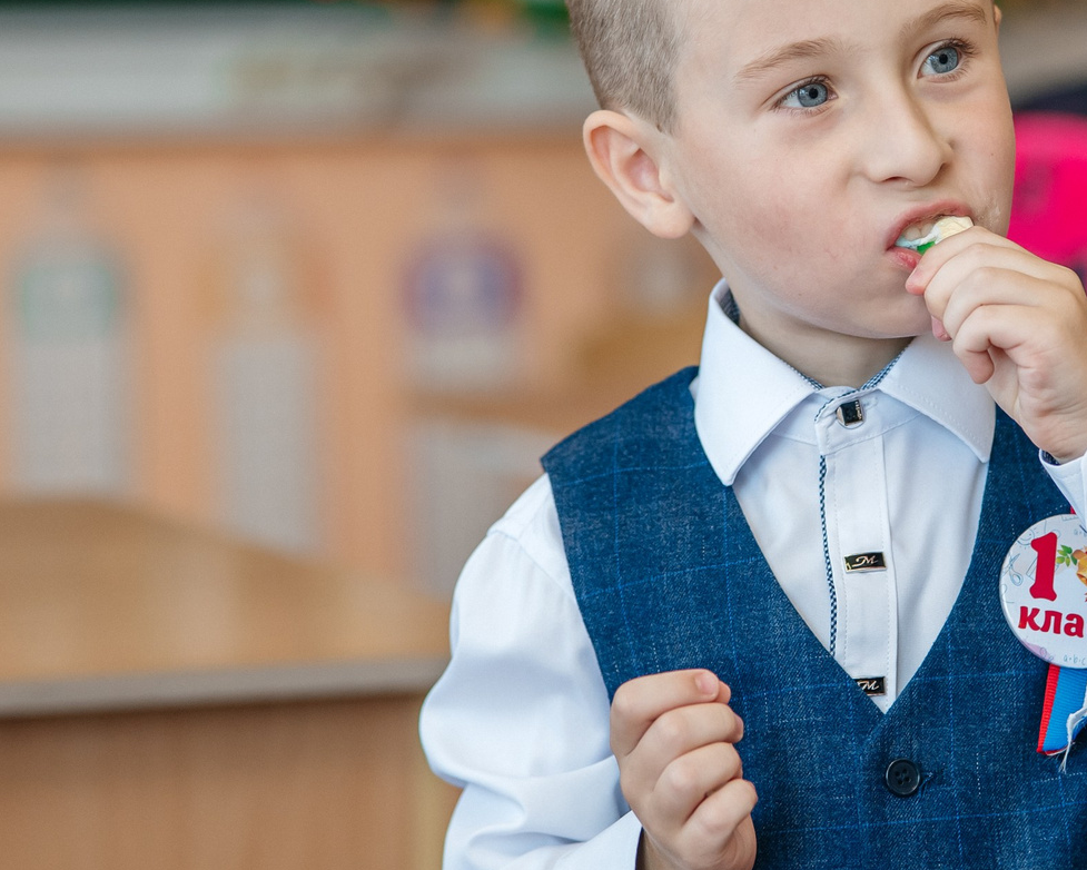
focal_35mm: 209
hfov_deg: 9.2
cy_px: 301
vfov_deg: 7.4
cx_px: 799
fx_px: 6725
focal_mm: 85
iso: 400
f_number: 2.2
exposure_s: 1/320
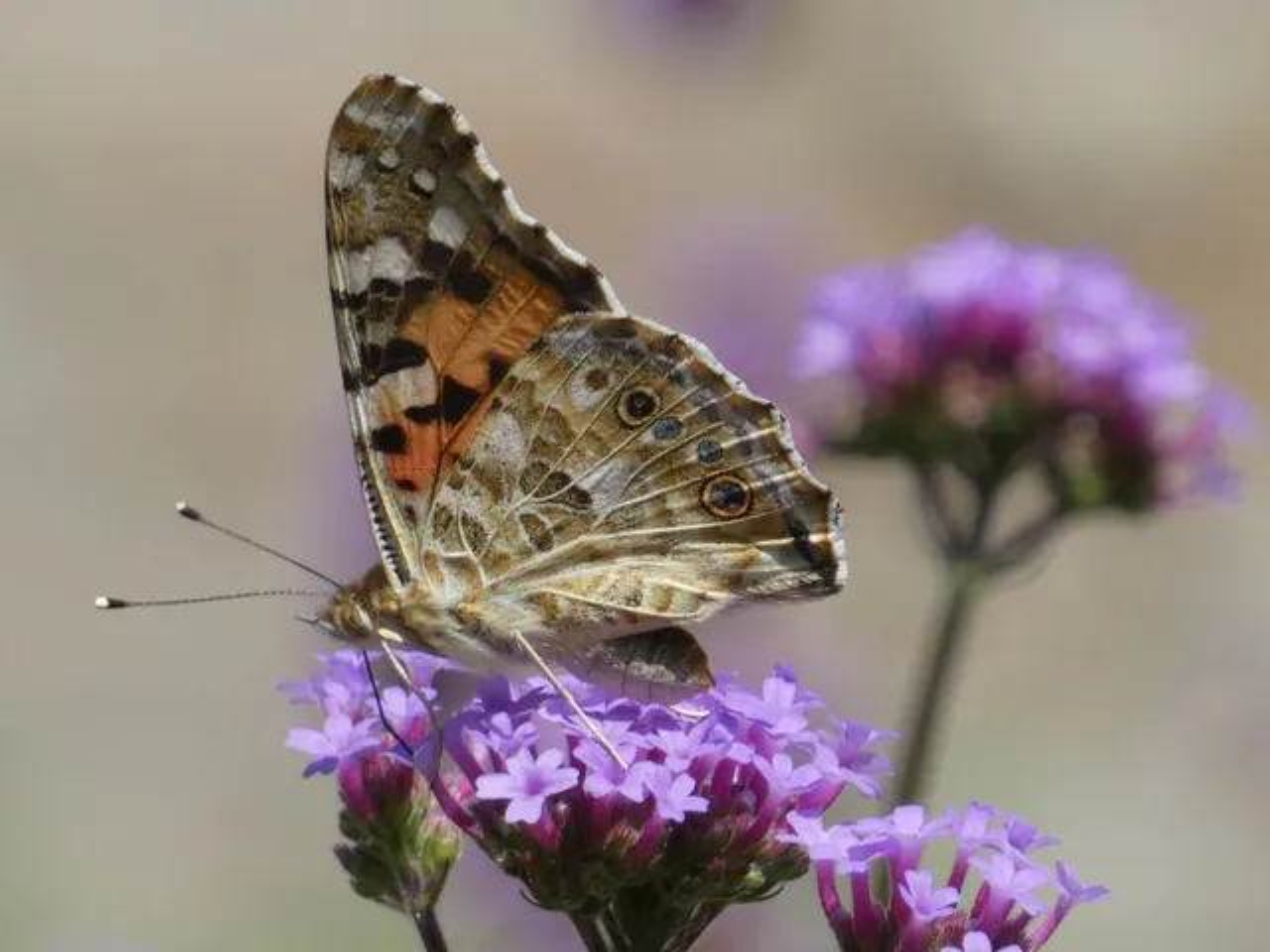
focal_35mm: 549
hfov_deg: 3.6
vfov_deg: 2.7
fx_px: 20142
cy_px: 476
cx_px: 635
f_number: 5.6
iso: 80
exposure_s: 1/320
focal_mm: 98.3
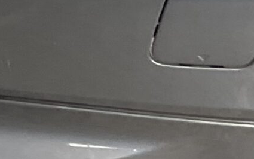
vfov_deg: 6.9
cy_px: -117
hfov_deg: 10.3
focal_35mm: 185
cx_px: -274
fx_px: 1281
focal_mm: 3
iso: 20
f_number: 1.8
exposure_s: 1/100
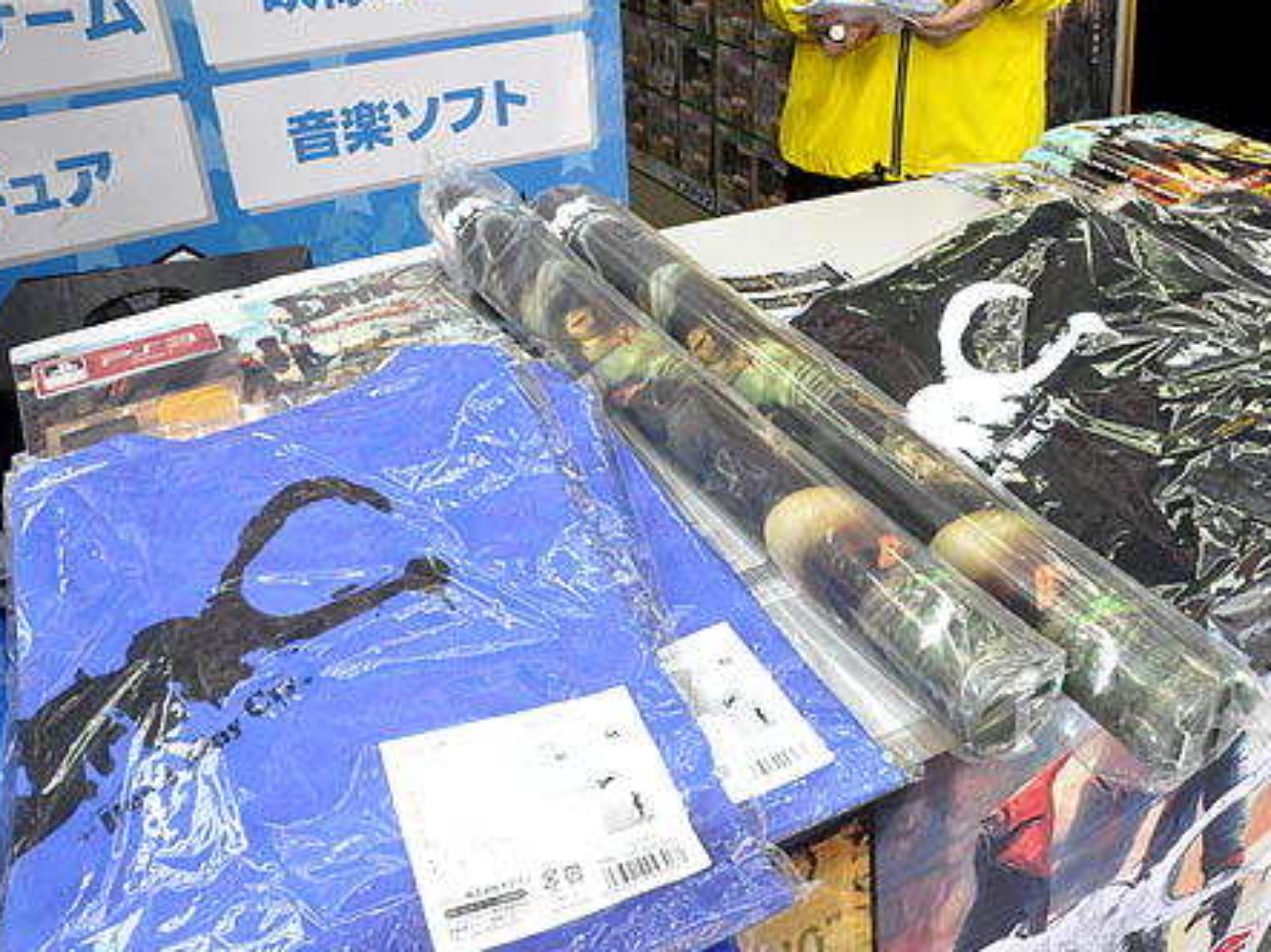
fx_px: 1101
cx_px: 700
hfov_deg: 59.8
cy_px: 476
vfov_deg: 46.8
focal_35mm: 30
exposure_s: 1/200
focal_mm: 18
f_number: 22
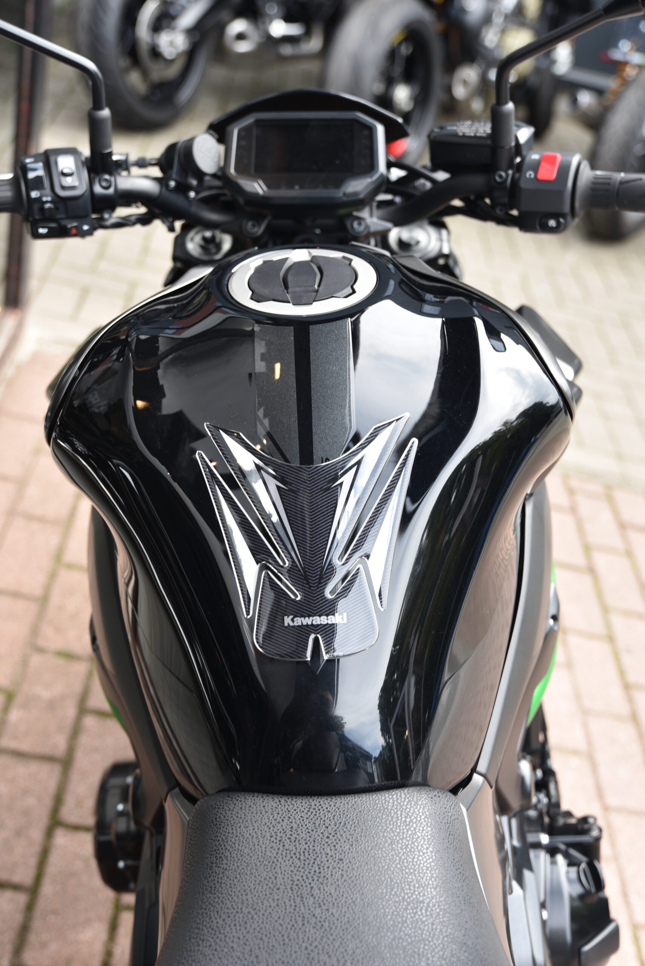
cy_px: 483
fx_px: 1208
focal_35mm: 45
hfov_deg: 29.9
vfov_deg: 43.6
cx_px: 322
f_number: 4
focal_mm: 45
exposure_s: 1/60
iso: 100
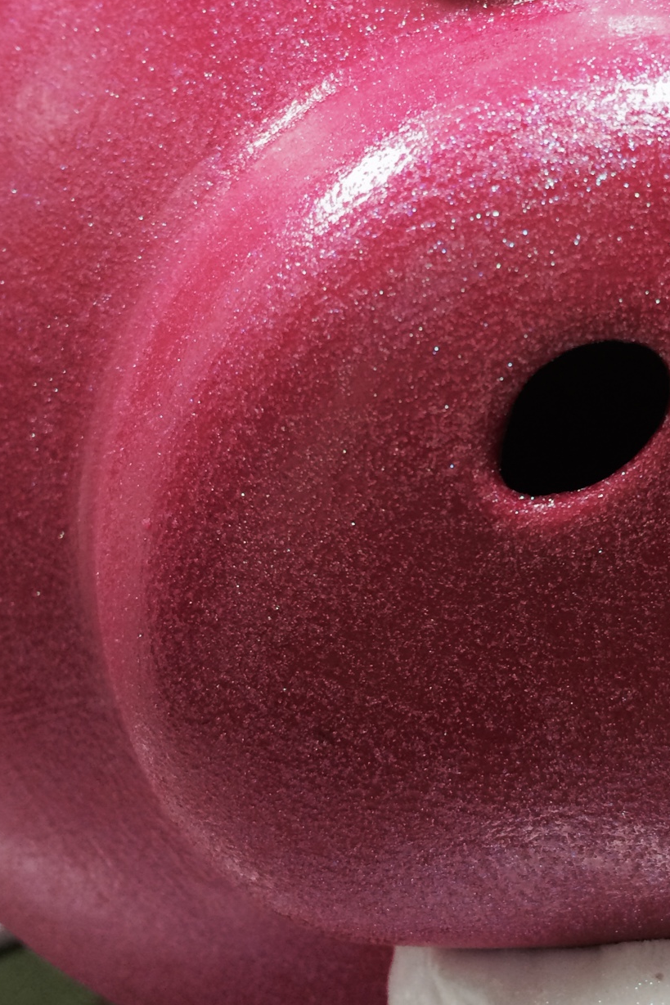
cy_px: 442
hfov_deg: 25.7
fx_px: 1452
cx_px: 503
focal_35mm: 52
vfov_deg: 38.1
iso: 100
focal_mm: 4.12
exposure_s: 1/30
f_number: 2.2
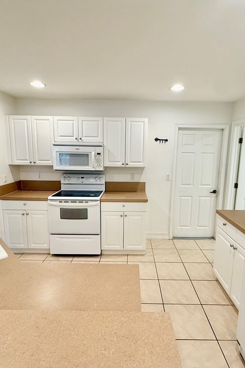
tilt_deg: -8.6
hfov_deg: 61.8
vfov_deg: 84.0
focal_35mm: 20
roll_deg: -1.5
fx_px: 204
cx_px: 133
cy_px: 181
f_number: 2.2
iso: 250
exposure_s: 1/120
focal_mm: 2.22
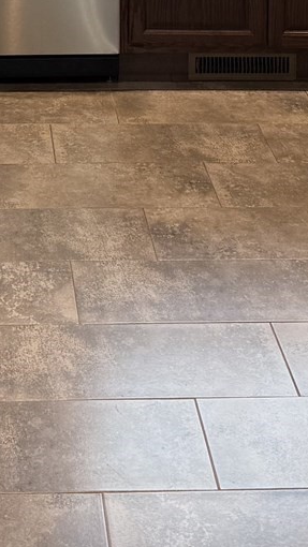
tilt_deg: -4.6
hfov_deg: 11.5
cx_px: 32
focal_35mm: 105
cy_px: -264
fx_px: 1524
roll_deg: +0.2
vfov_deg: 18.2
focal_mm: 6.76
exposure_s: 1/120
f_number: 1.78
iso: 160
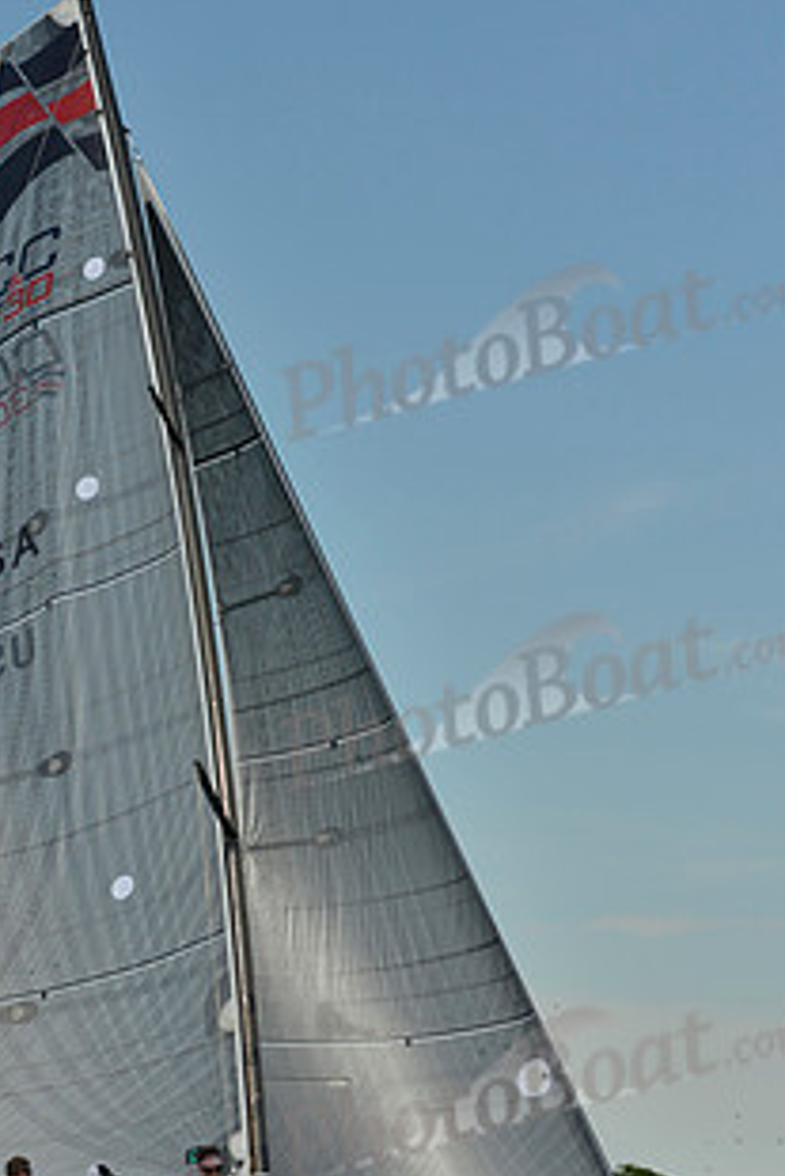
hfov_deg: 10.4
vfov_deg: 15.5
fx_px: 4280
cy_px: 945
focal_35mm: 131
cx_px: 85
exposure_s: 1/1600
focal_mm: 70
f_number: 8
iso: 280
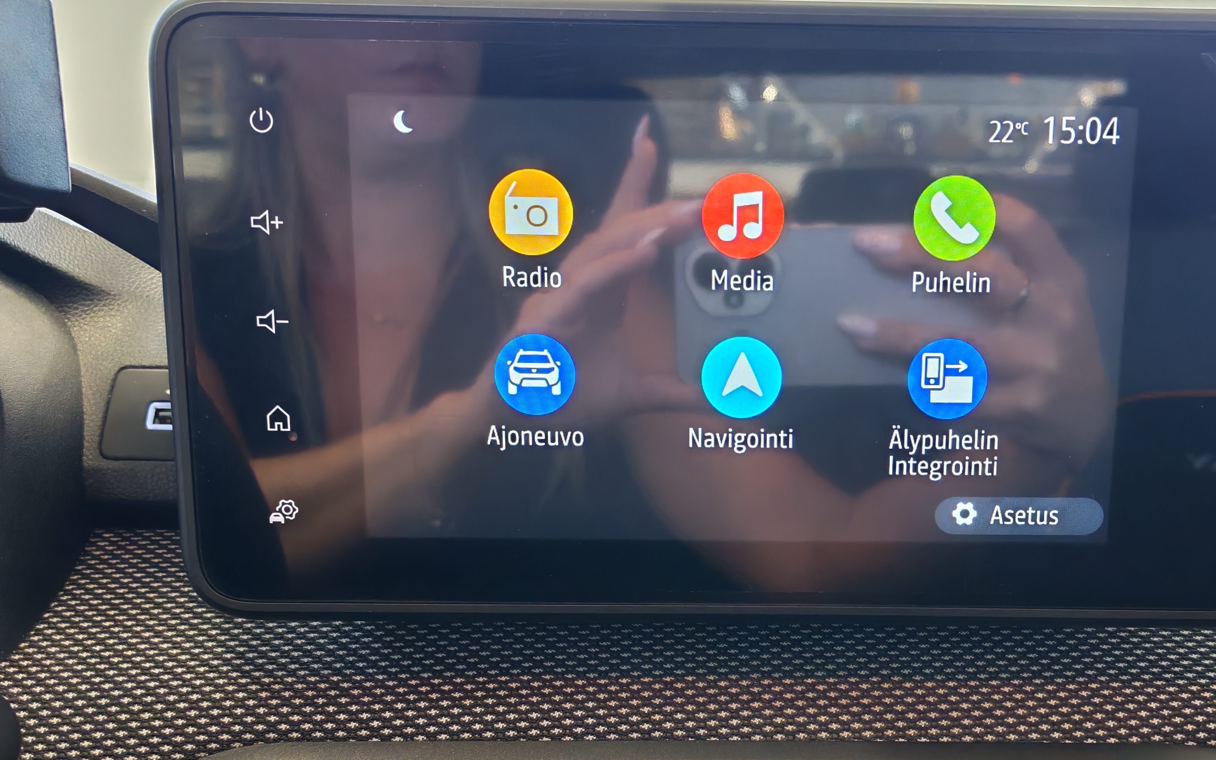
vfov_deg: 28.8
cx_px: 740
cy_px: 573
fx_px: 1458
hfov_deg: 45.0
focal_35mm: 44
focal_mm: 6.12
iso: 640
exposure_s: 1/100
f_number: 1.9
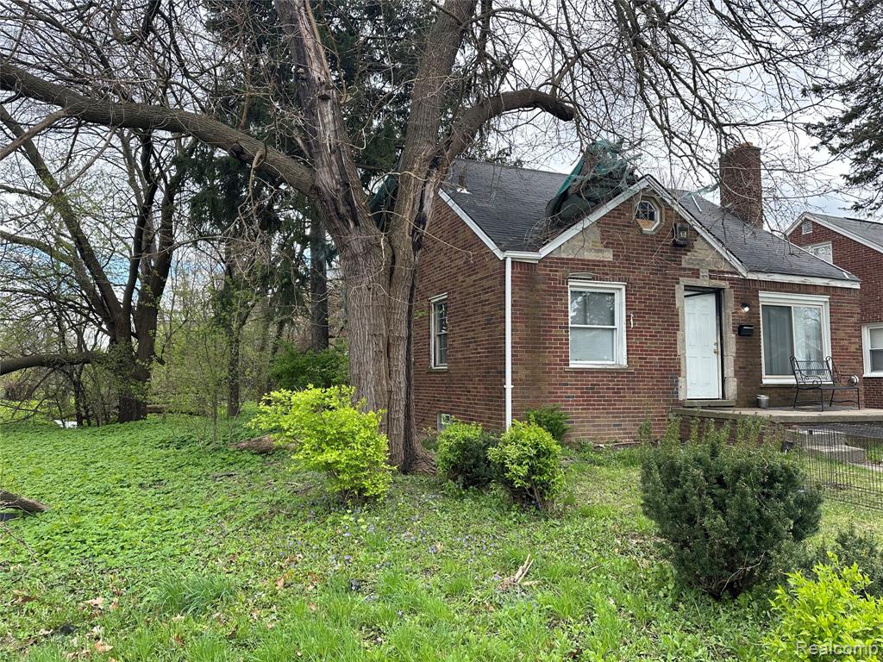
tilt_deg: +6.0
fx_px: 612
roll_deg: +0.1
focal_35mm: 24
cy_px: 331
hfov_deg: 71.6
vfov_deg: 56.8
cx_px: 442
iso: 80
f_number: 1.78
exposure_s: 1/672
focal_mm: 6.86
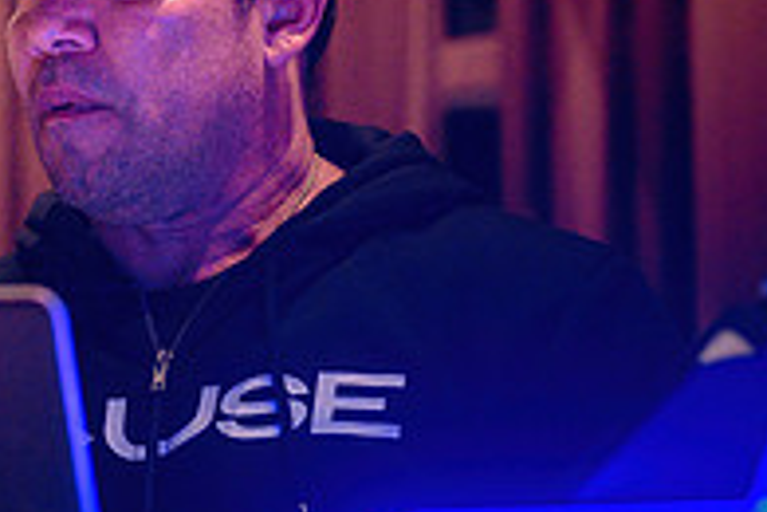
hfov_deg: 11.4
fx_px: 3835
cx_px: 126
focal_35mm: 180
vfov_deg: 7.6
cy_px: 174
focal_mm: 50
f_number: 1.8
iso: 1600
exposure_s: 1/320
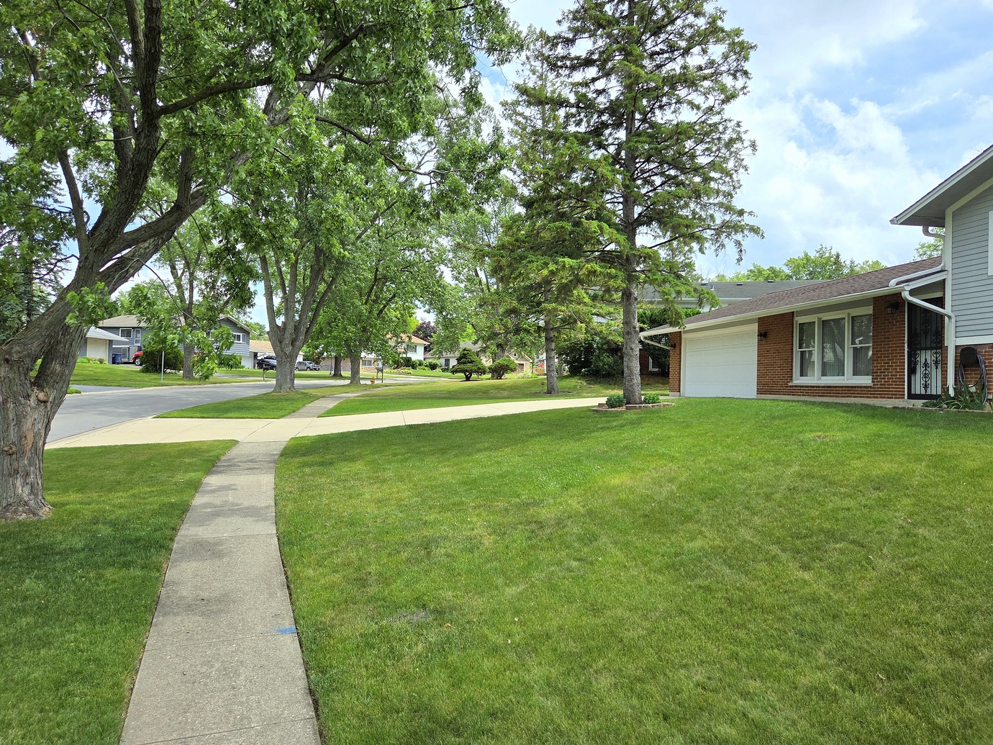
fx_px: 688
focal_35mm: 24
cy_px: 363
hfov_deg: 71.6
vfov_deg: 56.8
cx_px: 494
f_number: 1.8
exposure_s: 1/5129
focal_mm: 5.4
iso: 80
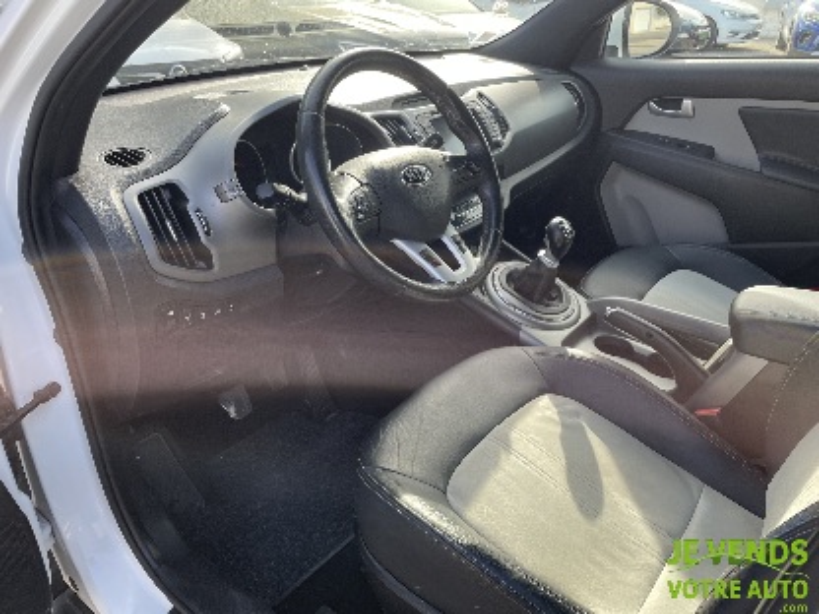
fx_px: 615
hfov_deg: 67.3
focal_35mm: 26
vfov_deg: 53.1
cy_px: 307
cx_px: 410
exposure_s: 1/241
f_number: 1.6
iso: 32
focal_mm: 4.2
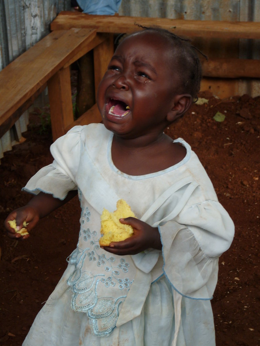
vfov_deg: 23.3
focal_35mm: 84
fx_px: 841
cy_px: 173
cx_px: 130
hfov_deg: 17.6
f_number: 3.6
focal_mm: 14.9
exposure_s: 1/100
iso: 100
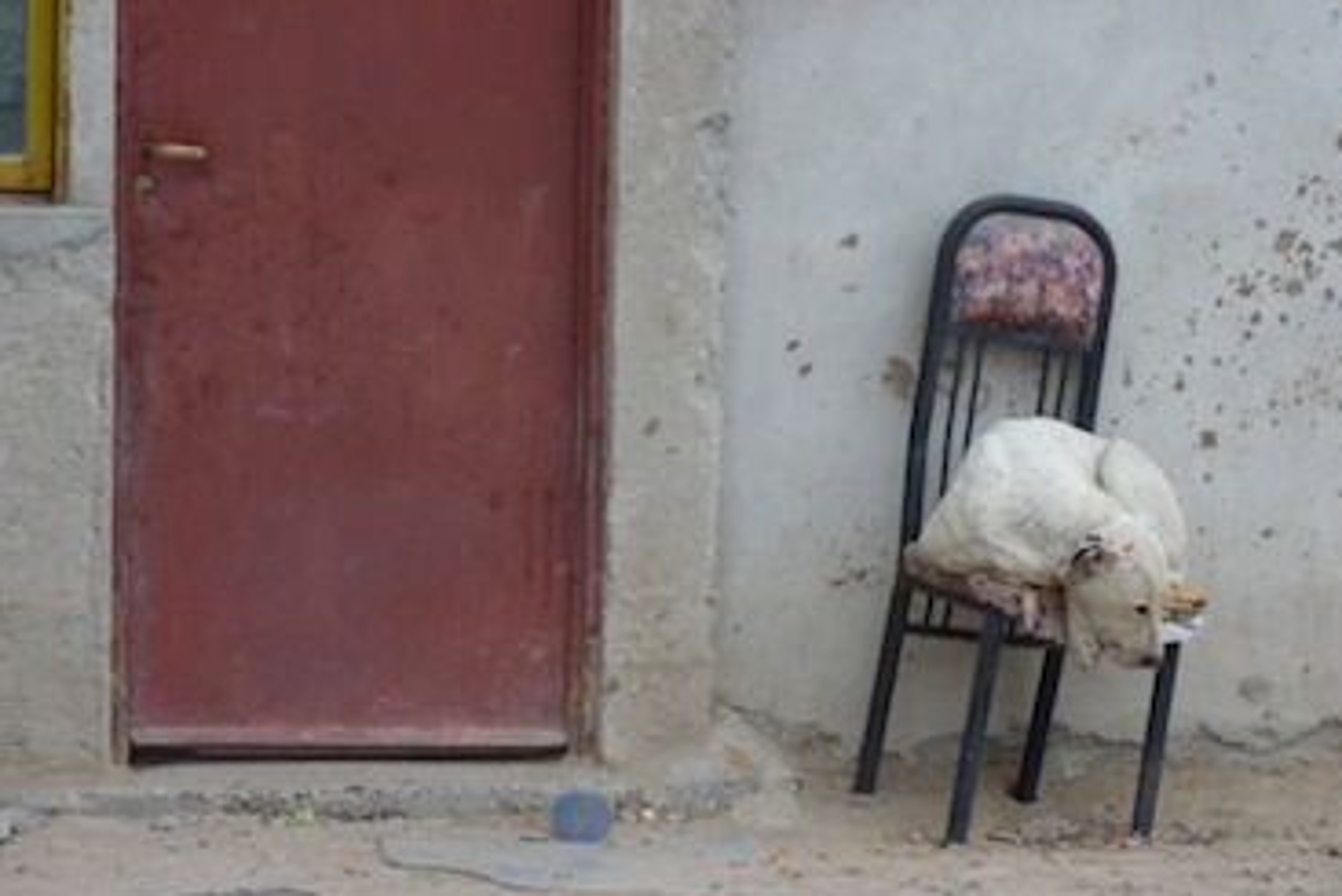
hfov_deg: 14.1
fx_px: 5407
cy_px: 461
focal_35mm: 145
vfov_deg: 9.5
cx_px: 724
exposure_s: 1/50
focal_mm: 21
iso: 320
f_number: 4.4
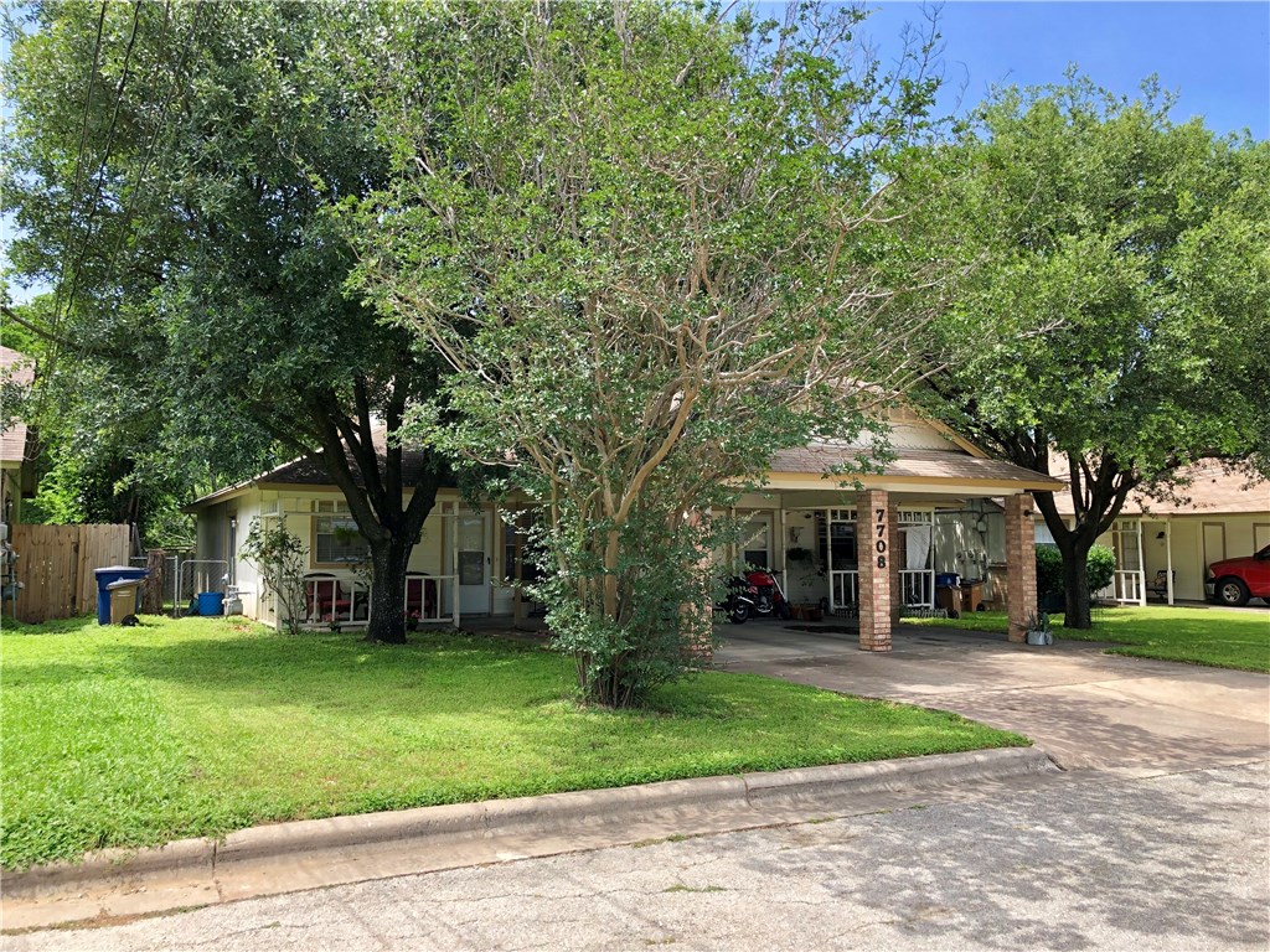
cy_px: 476
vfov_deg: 49.7
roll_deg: +0.7
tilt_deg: +5.6
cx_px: 635
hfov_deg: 63.4
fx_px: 1027
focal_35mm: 28
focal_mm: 4
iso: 20
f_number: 1.8
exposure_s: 1/517
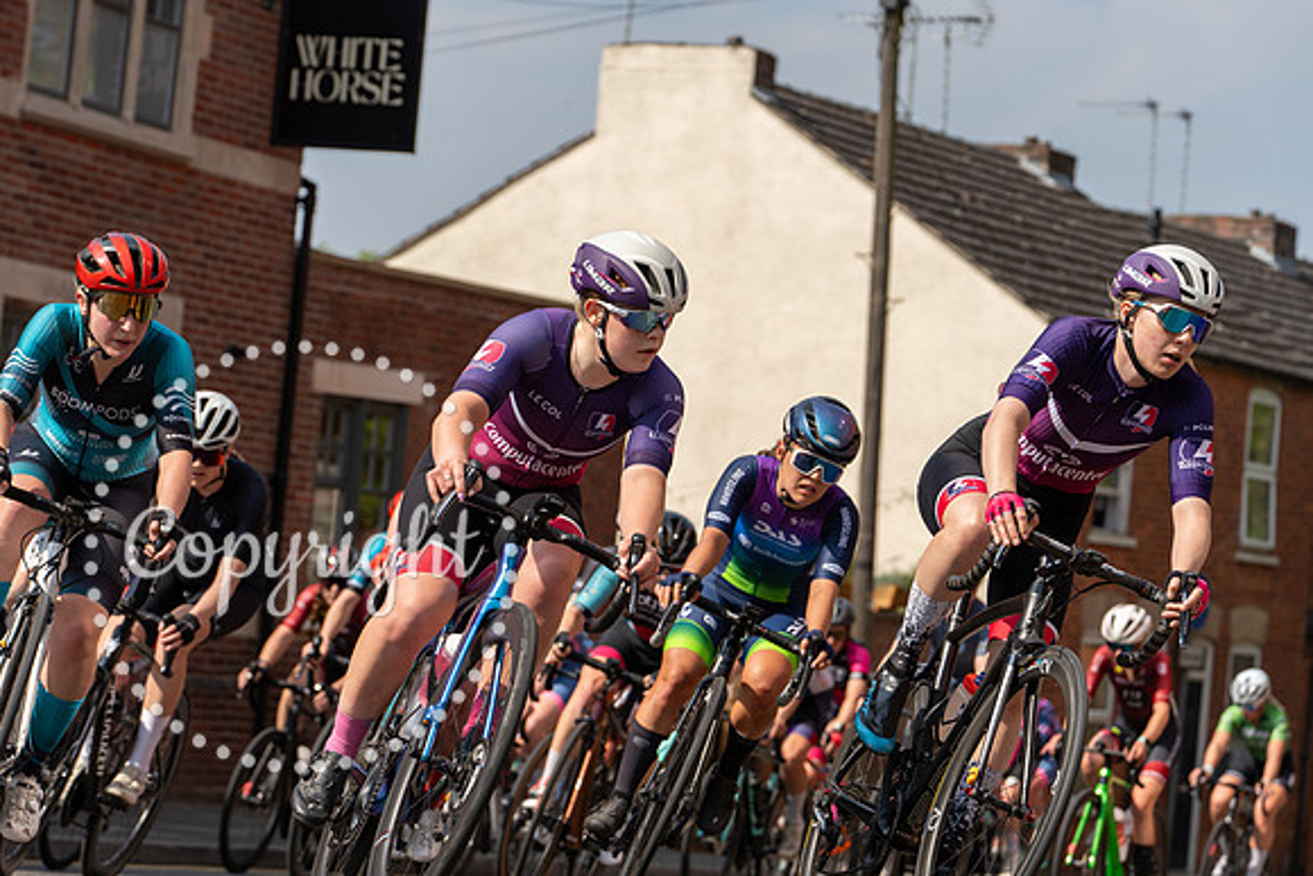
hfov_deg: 17.9
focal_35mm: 114
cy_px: 438
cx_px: 656
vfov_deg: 12.0
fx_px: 4159
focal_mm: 114
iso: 200
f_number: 5
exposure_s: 1/1250
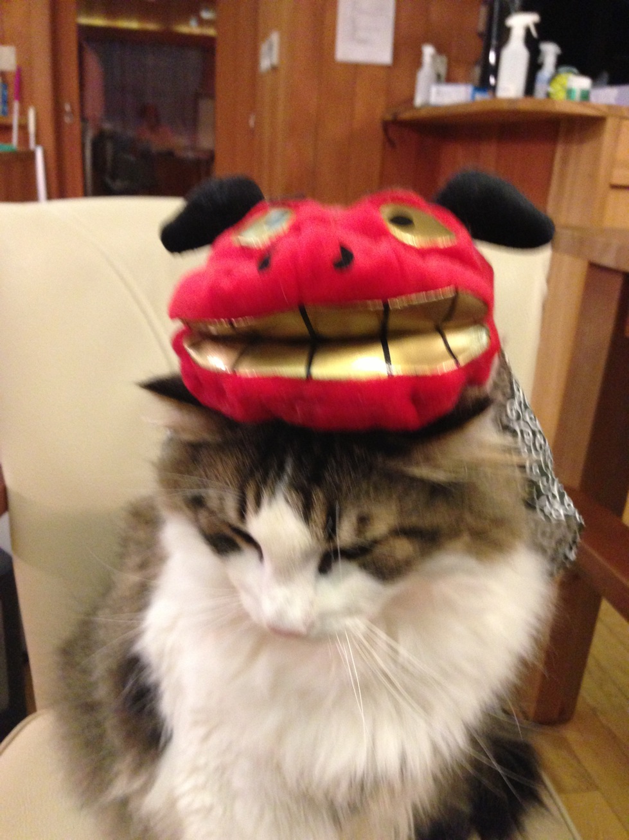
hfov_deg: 42.9
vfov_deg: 55.4
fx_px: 800
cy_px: 420
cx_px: 314
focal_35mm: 33
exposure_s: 1/17
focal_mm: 4.13
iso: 400
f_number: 2.4
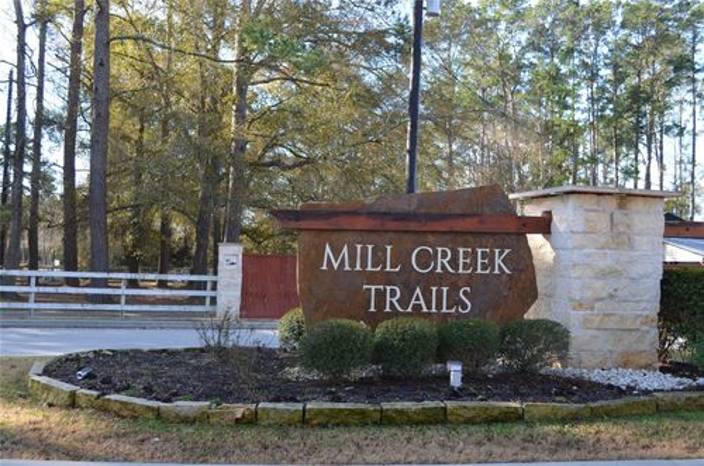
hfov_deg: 53.2
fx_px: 702
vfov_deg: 36.7
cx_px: 352
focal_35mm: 36
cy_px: 233
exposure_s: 1/125
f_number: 5.6
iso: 200
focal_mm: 24
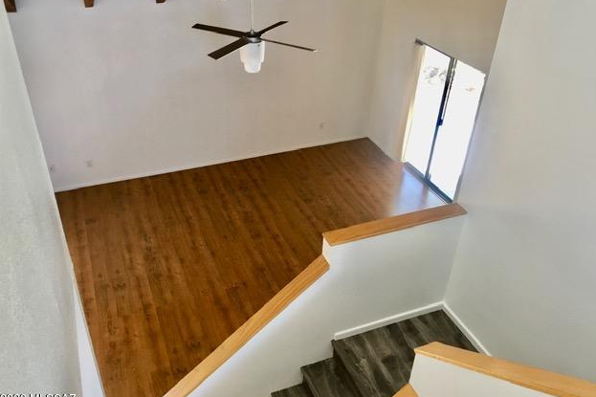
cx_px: 292
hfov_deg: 60.3
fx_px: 513
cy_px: 188
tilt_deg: -34.4
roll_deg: -1.8
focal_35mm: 31
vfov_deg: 42.3
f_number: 2.2
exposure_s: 1/30
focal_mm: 4.15
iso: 40
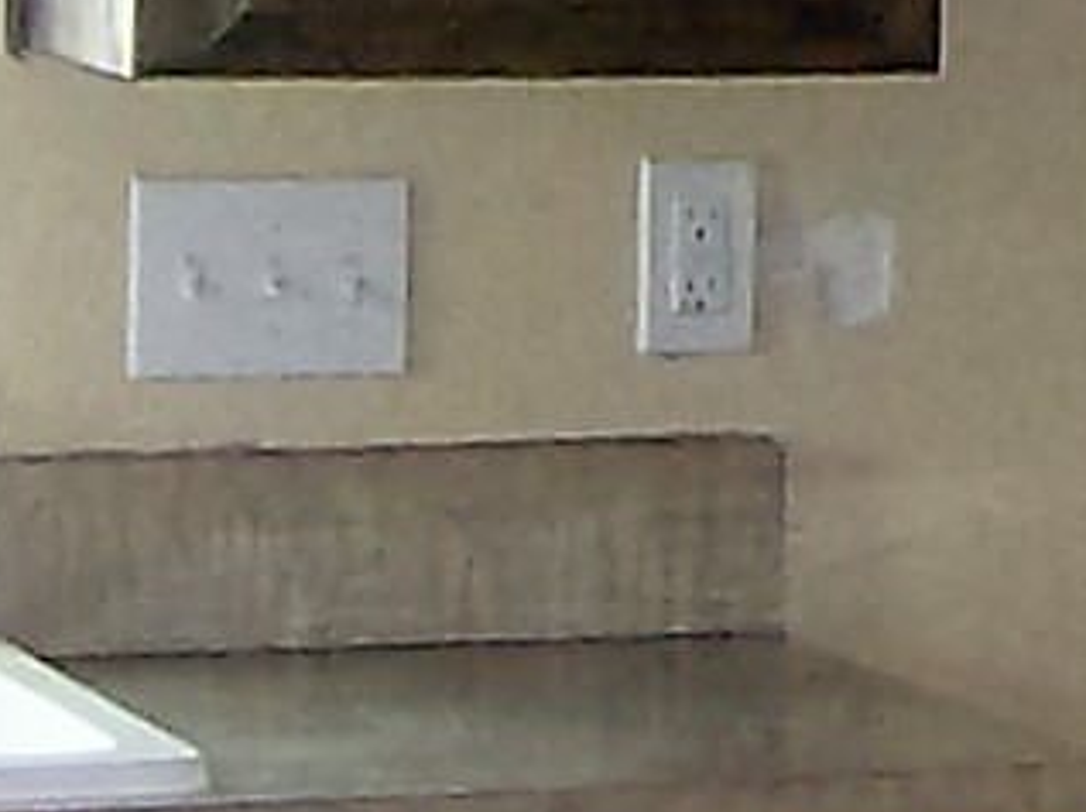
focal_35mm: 280
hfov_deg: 6.9
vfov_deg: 5.1
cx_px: 2071
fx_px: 8774
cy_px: -1149
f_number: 2.8
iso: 200
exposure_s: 1/60
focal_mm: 6
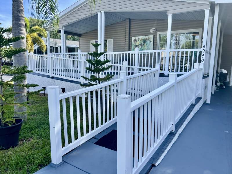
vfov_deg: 53.1
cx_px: 116
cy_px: 87
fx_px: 174
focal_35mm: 26
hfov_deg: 67.3
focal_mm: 5.7
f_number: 1.5
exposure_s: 1/1488
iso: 50
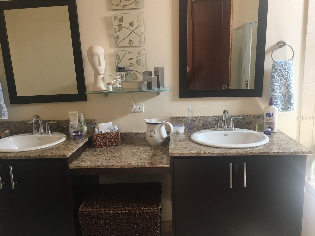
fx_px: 264
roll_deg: +2.2
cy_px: 118
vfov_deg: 48.2
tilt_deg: -10.6
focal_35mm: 29
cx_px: 158
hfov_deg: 61.7
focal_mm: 4.15
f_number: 2.2
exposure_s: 1/30
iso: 80
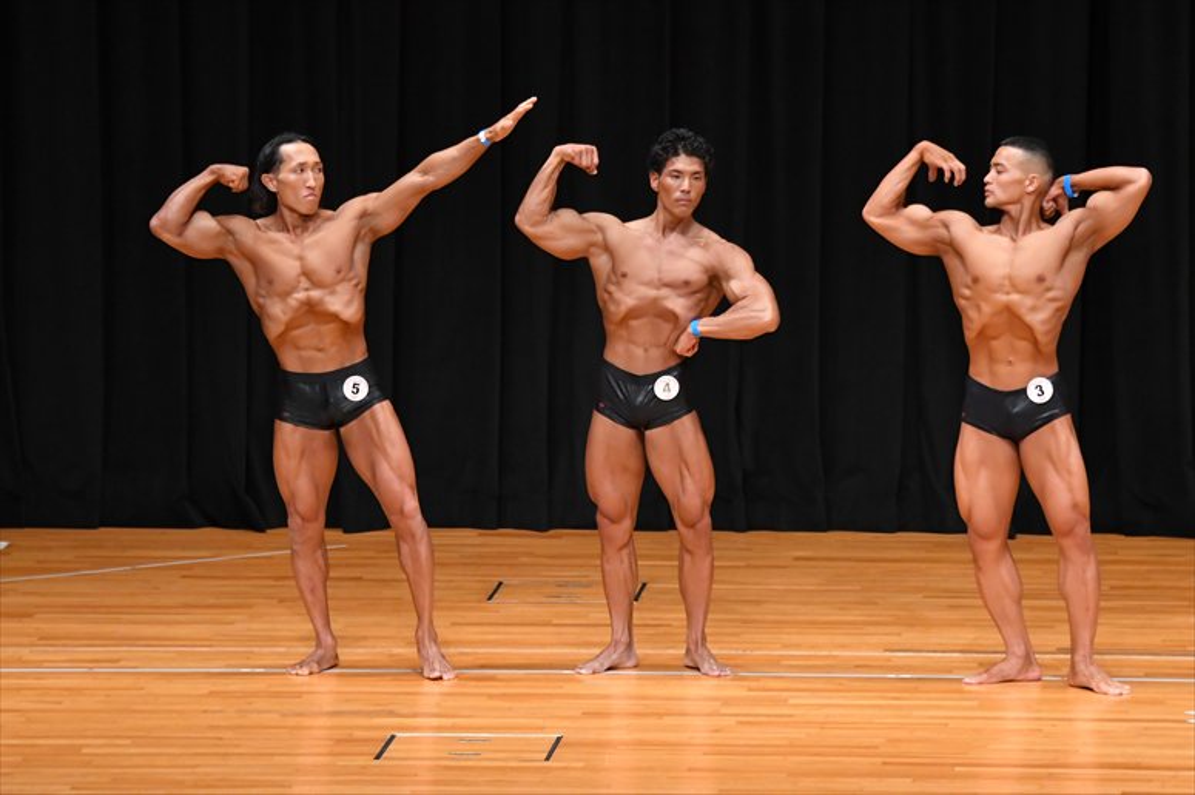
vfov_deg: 6.1
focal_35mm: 225
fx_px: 7465
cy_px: 398
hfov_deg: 9.2
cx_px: 598
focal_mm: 150
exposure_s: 1/400
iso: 4000
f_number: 5.6
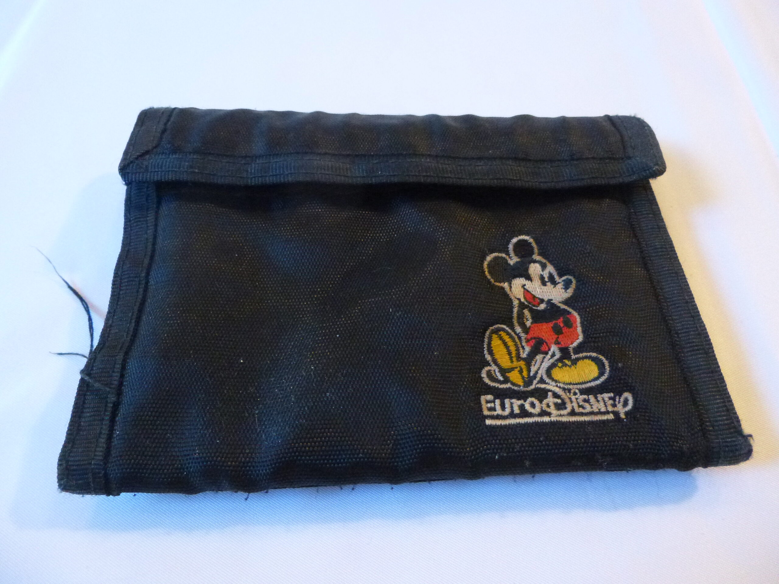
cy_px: 292
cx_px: 390
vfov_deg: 54.9
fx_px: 563
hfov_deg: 69.4
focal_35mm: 25
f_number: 3.1
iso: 800
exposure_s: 1/30
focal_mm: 4.5
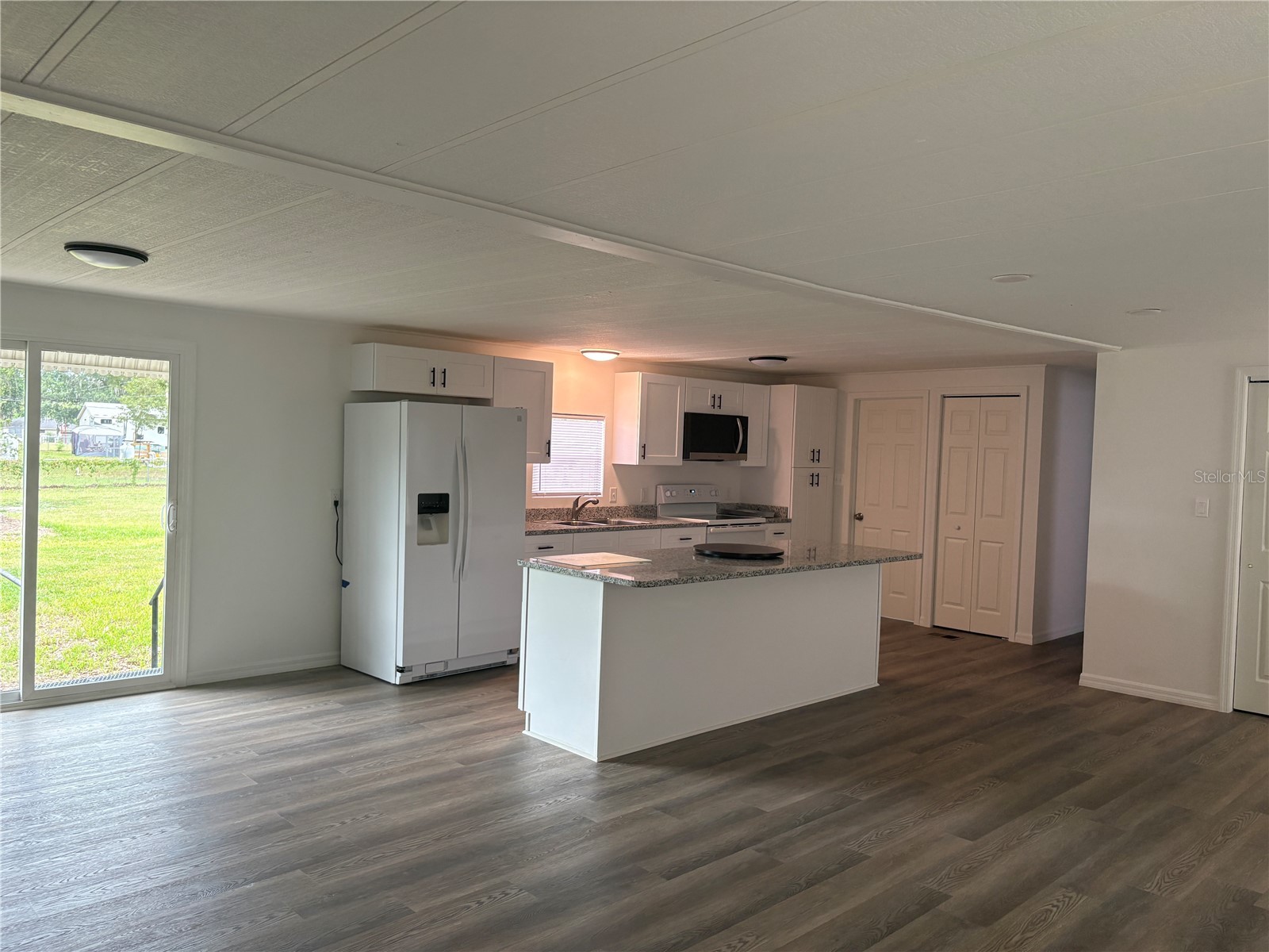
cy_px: 476
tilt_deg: -1.0
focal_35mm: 26
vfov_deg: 53.1
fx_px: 953
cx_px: 634
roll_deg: -1.6
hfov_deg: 67.3
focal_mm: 5.96
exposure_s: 1/94
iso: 125
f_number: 1.6
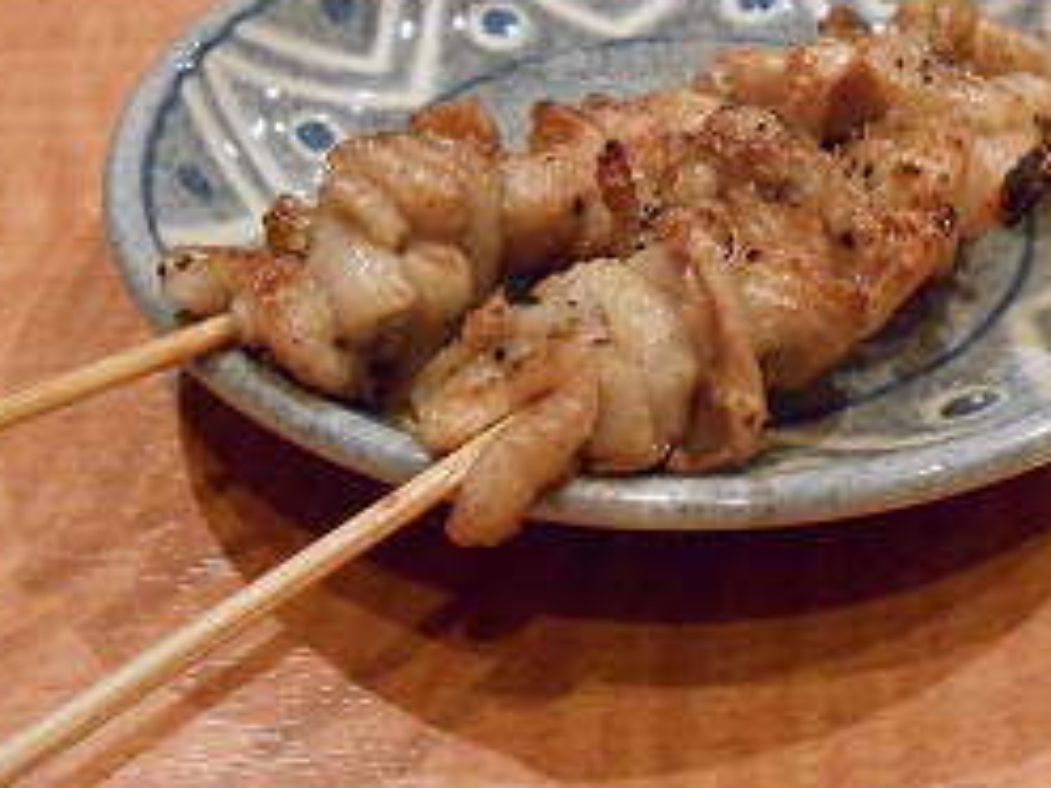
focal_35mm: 47
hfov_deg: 40.0
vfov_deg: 30.4
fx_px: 1427
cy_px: 208
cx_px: 682
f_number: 3.5
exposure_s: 1/10
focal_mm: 4.6
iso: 800
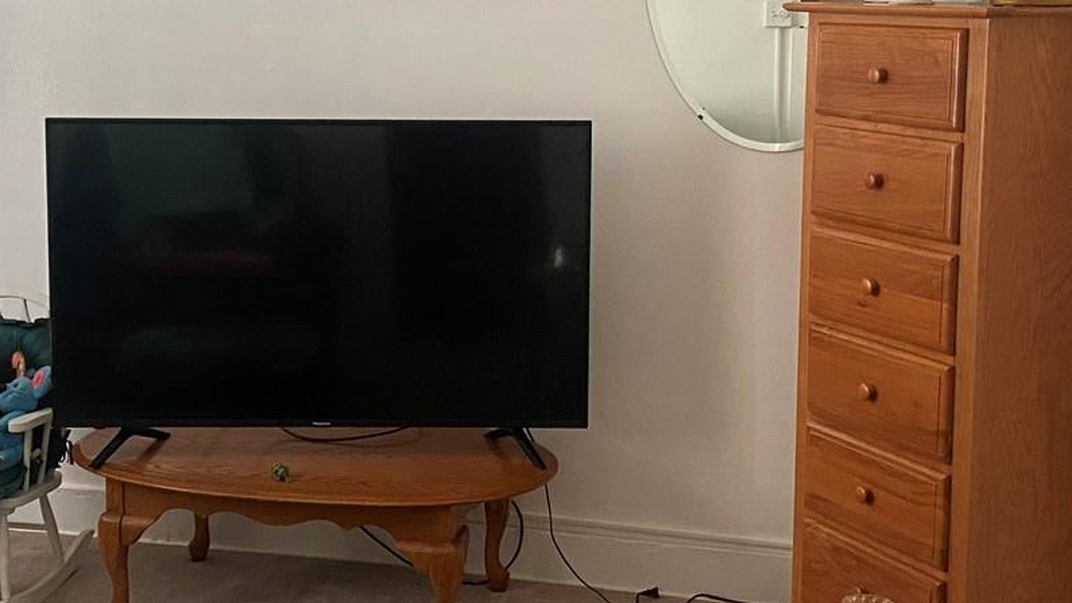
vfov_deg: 21.0
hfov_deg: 36.5
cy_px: 181
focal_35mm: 57
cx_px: 457
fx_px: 1620
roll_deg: +0.5
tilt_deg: -6.2
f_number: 1.8
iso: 500
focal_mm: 4.25
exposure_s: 1/60
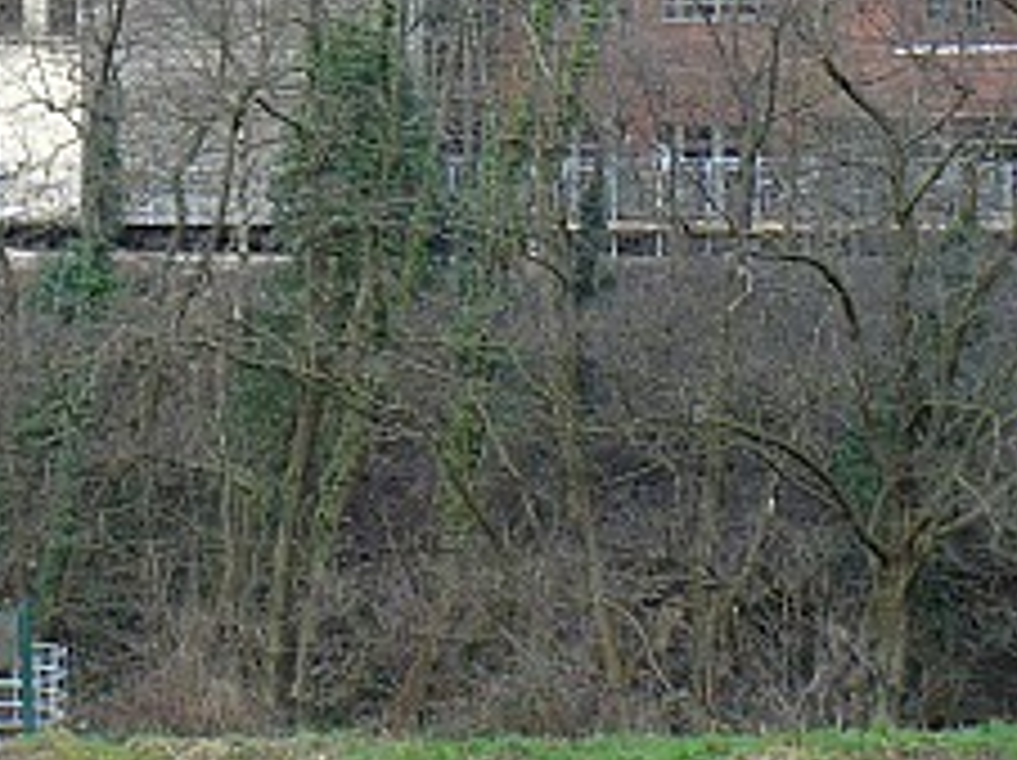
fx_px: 3492
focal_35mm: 119
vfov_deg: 12.2
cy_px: -49
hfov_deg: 16.1
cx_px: -104
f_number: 2.9
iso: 100
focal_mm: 7
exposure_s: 1/160
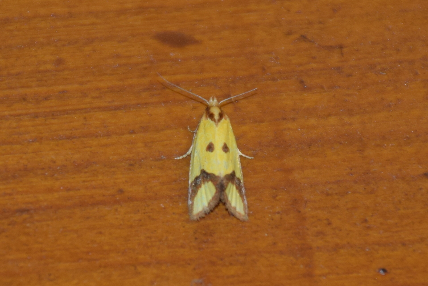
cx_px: 214
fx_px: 2496
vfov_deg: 6.5
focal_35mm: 210
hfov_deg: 9.8
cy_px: 143
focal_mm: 140
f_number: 5.6
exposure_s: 1/60
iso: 320
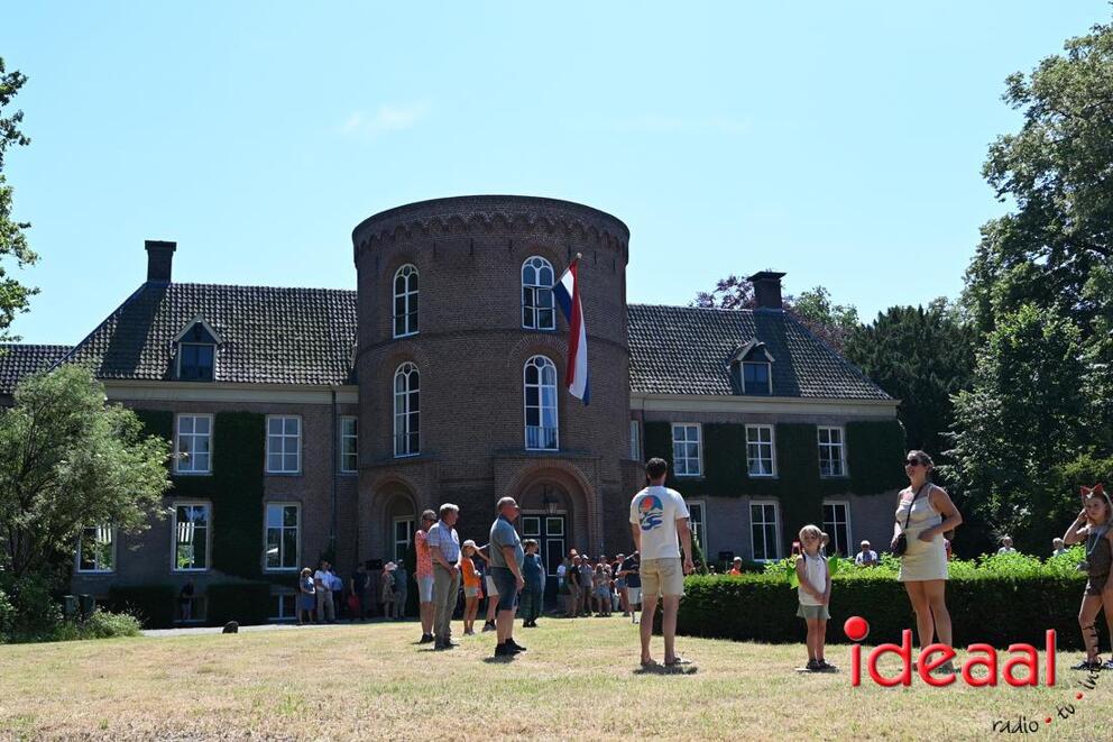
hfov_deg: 49.6
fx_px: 1205
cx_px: 556
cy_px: 371
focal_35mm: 39
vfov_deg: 34.2
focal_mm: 26
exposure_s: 1/320
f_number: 6.3
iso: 100
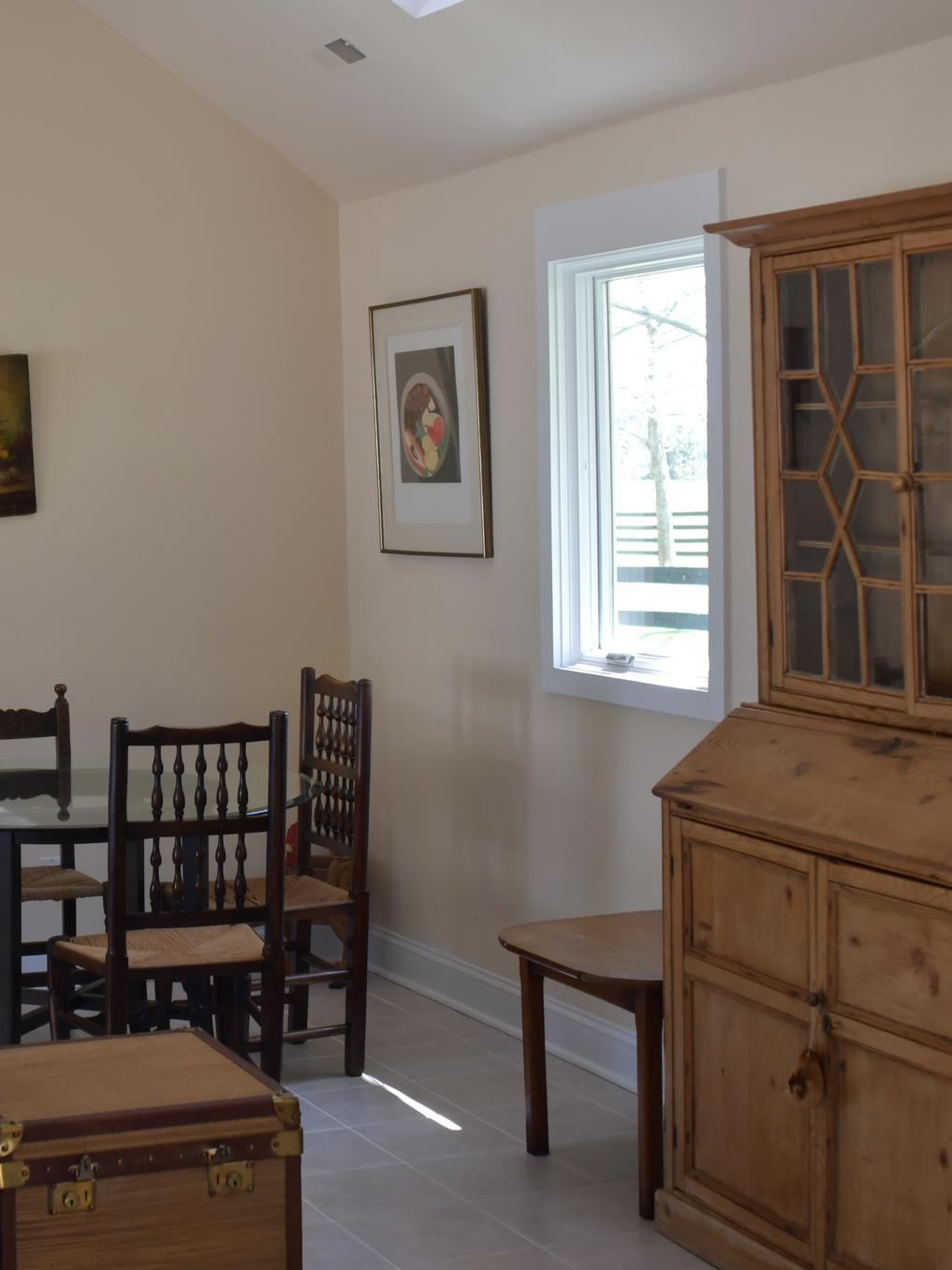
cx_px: 82
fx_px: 2237
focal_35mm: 61
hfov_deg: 23.4
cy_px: 635
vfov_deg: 31.7
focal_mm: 28
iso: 400
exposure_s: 1/125
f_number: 3.5
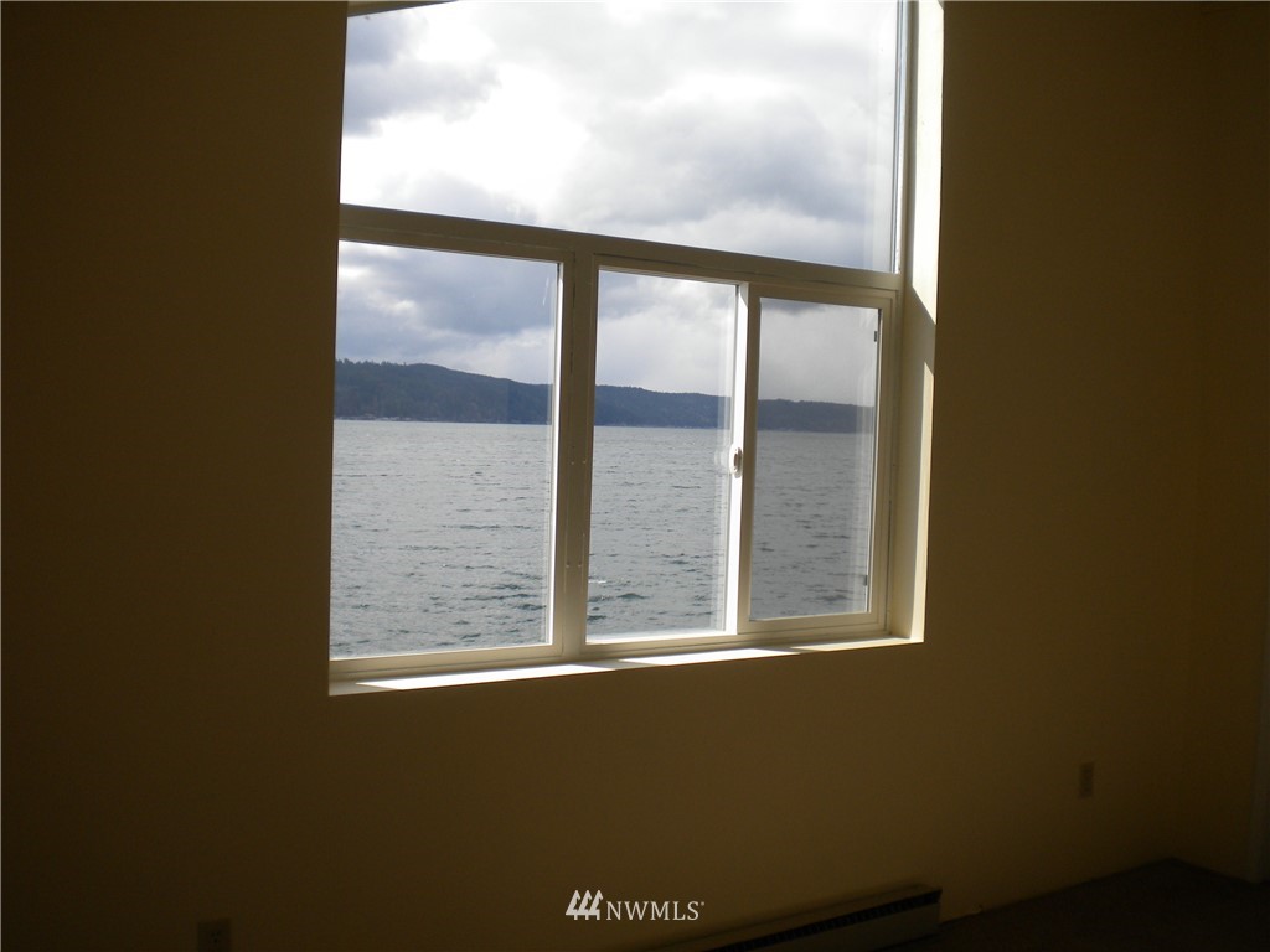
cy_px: 476
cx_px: 635
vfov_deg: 40.7
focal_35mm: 35
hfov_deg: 52.6
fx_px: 1284
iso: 80
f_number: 4.6
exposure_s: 1/563
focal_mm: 6.3
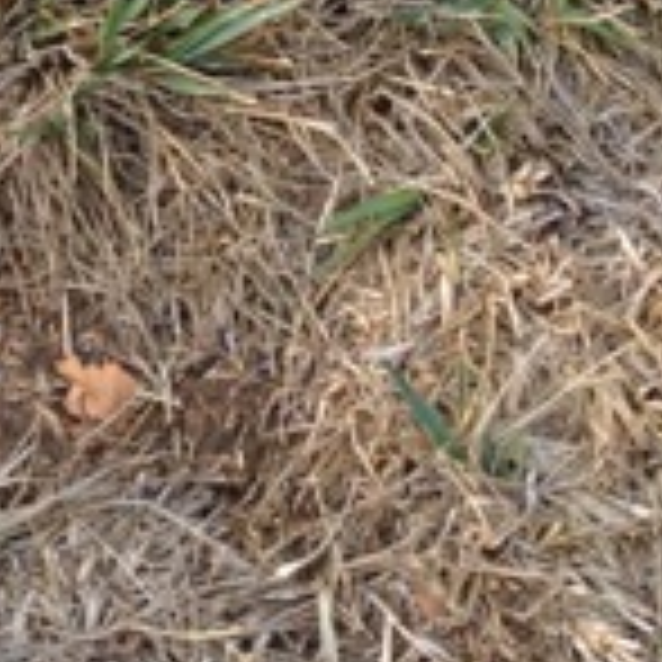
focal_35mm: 211
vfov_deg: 8.1
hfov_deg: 8.3
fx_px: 4565
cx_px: 297
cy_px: -441
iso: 50
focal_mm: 4.28
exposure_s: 1/120
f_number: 2.4
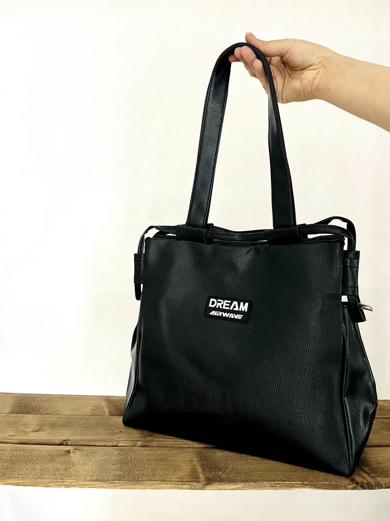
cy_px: 260
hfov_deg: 53.1
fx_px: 391
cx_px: 195
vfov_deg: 67.3
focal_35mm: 26
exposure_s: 1/50
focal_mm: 5.1
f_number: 1.6
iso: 320
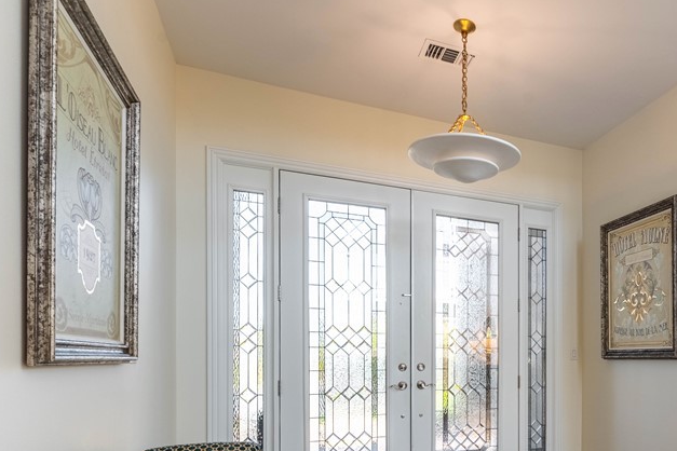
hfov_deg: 63.6
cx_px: 538
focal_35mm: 26
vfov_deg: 47.3
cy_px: 351
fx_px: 489
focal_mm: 15
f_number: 8
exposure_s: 1/800
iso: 400
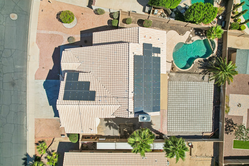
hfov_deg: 78.6
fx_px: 152
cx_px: 124
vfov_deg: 57.2
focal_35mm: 22
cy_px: 83
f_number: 2.8
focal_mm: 8.4
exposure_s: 1/200
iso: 110
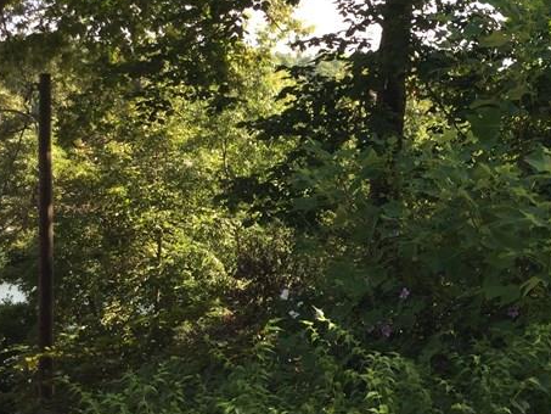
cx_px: 393
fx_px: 1115
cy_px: 160
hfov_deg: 27.5
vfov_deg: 21.0
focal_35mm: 70
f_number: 2.4
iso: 25
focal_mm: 3.3
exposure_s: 1/182
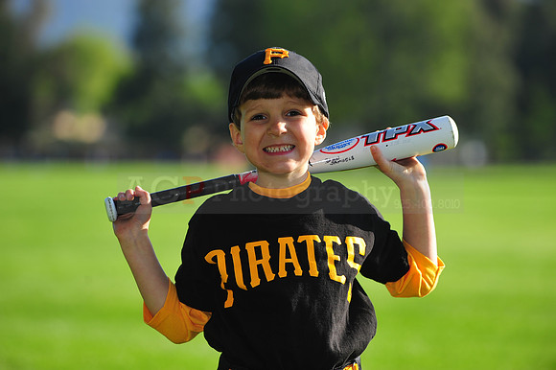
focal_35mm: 200
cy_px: 185
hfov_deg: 10.3
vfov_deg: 6.9
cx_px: 278
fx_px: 3087
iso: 200
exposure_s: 1/640
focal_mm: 200
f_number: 5
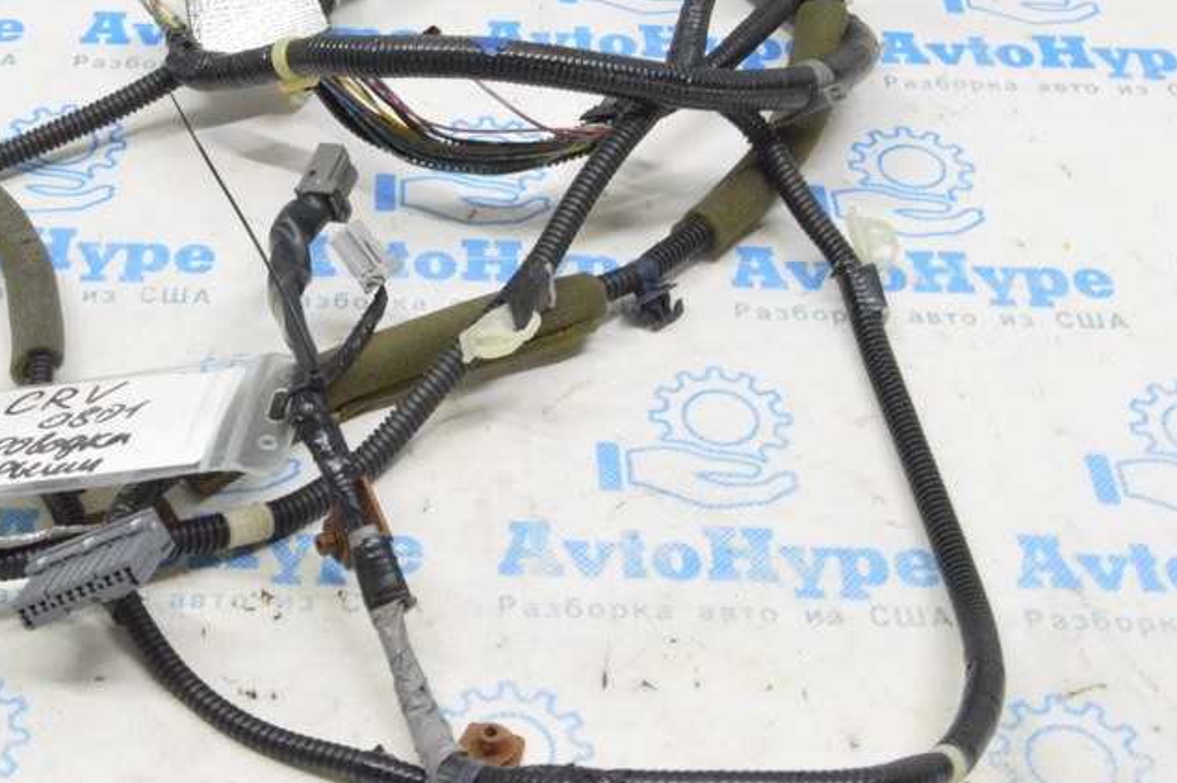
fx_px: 2059
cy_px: 211
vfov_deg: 21.4
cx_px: 379
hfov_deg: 31.6
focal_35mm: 63
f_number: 20
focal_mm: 26
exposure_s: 1/15
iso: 6400
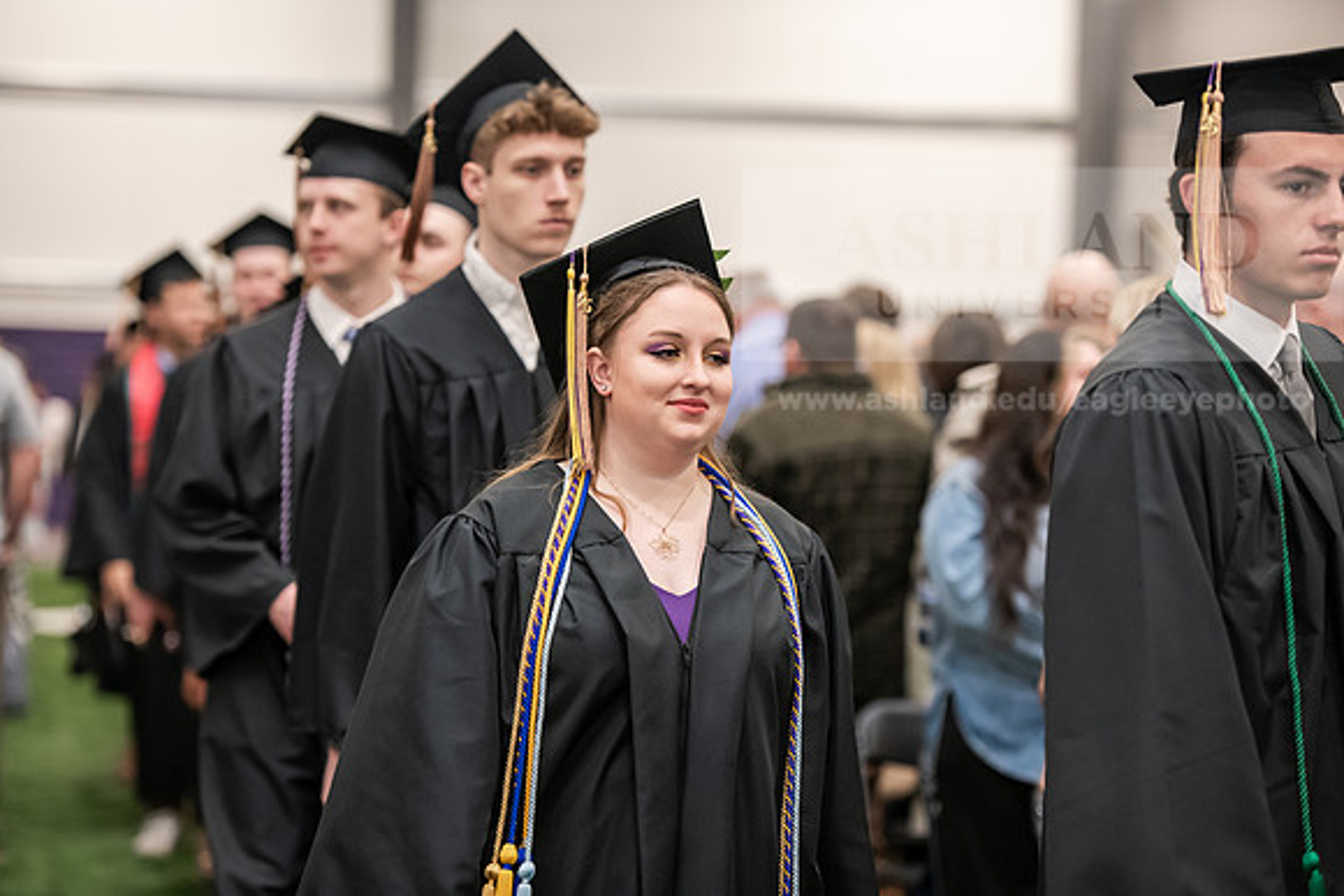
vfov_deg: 11.0
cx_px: 672
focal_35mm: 125
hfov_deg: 16.4
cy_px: 448
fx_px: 4668
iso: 2500
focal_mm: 125
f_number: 3.2
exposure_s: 1/200
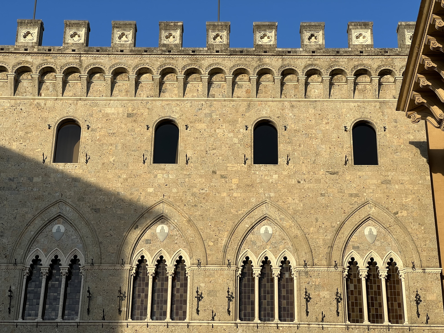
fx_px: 988
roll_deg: -0.7
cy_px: 166
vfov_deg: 19.1
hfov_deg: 25.3
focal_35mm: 77
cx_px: 222
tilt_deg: +28.2
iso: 32
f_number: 2.8
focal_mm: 9
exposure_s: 1/385
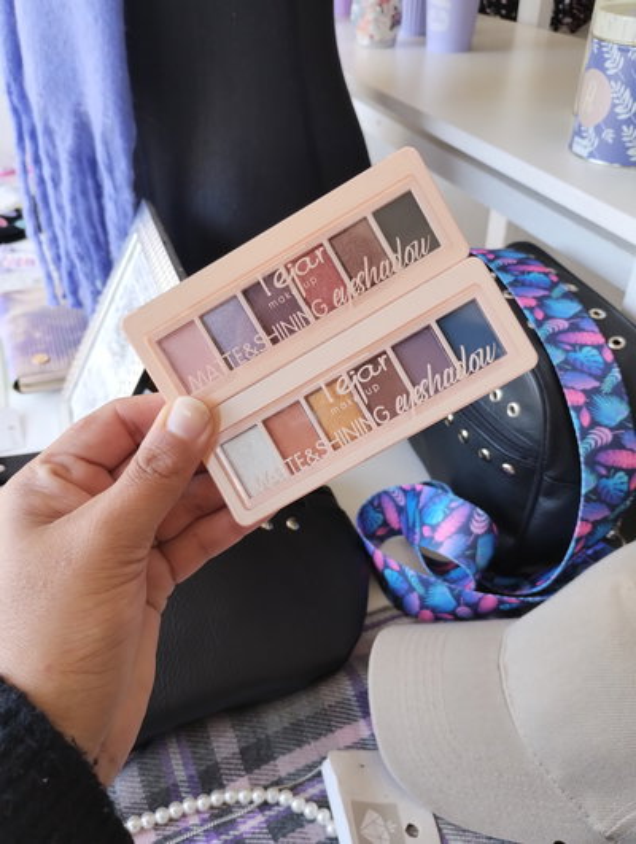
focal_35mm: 28
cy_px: 422
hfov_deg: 49.9
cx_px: 318
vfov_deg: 63.4
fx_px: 684
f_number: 1.8
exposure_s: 1/50
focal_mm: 4.27
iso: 192
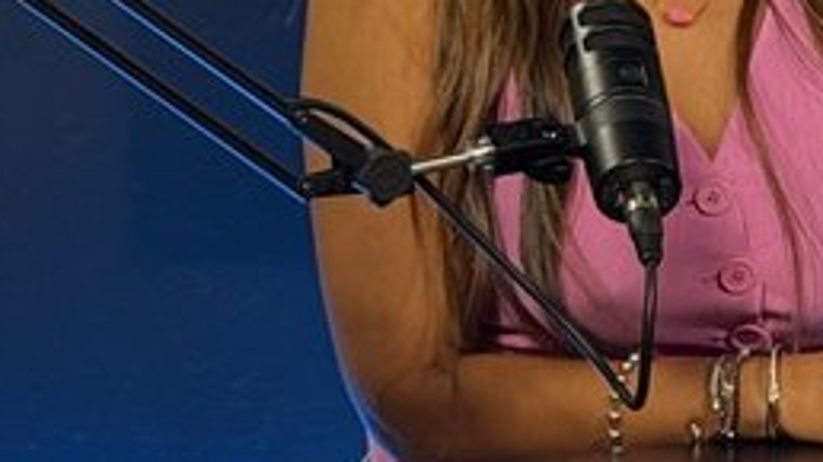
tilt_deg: -8.9
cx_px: 1739
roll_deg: -0.7
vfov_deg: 5.0
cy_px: 201
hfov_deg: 8.4
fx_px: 5302
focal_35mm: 243
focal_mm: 6.76
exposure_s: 1/60
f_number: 1.78
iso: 200
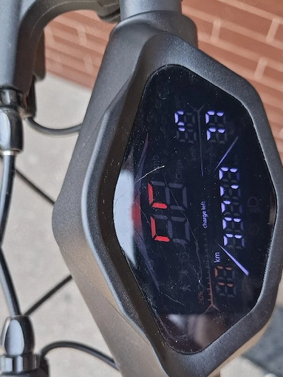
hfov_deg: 39.6
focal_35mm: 36
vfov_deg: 49.6
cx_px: 127
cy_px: 275
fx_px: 393
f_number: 1.8
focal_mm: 5.54
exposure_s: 1/185
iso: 50
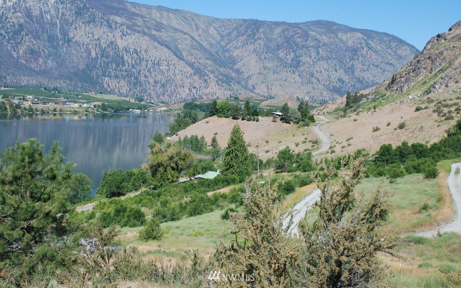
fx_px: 610
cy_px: 134
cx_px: 232
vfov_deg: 26.6
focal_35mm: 49
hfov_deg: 41.4
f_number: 7.1
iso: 200
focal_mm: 31
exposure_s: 1/200
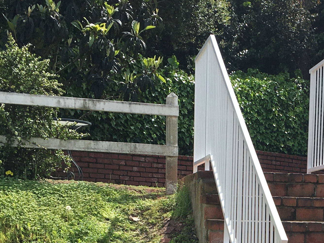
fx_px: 824
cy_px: 297
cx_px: 338
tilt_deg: -4.5
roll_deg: -2.3
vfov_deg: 16.1
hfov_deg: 21.3
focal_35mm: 88
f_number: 2.2
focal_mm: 4.15
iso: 25
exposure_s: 1/1026
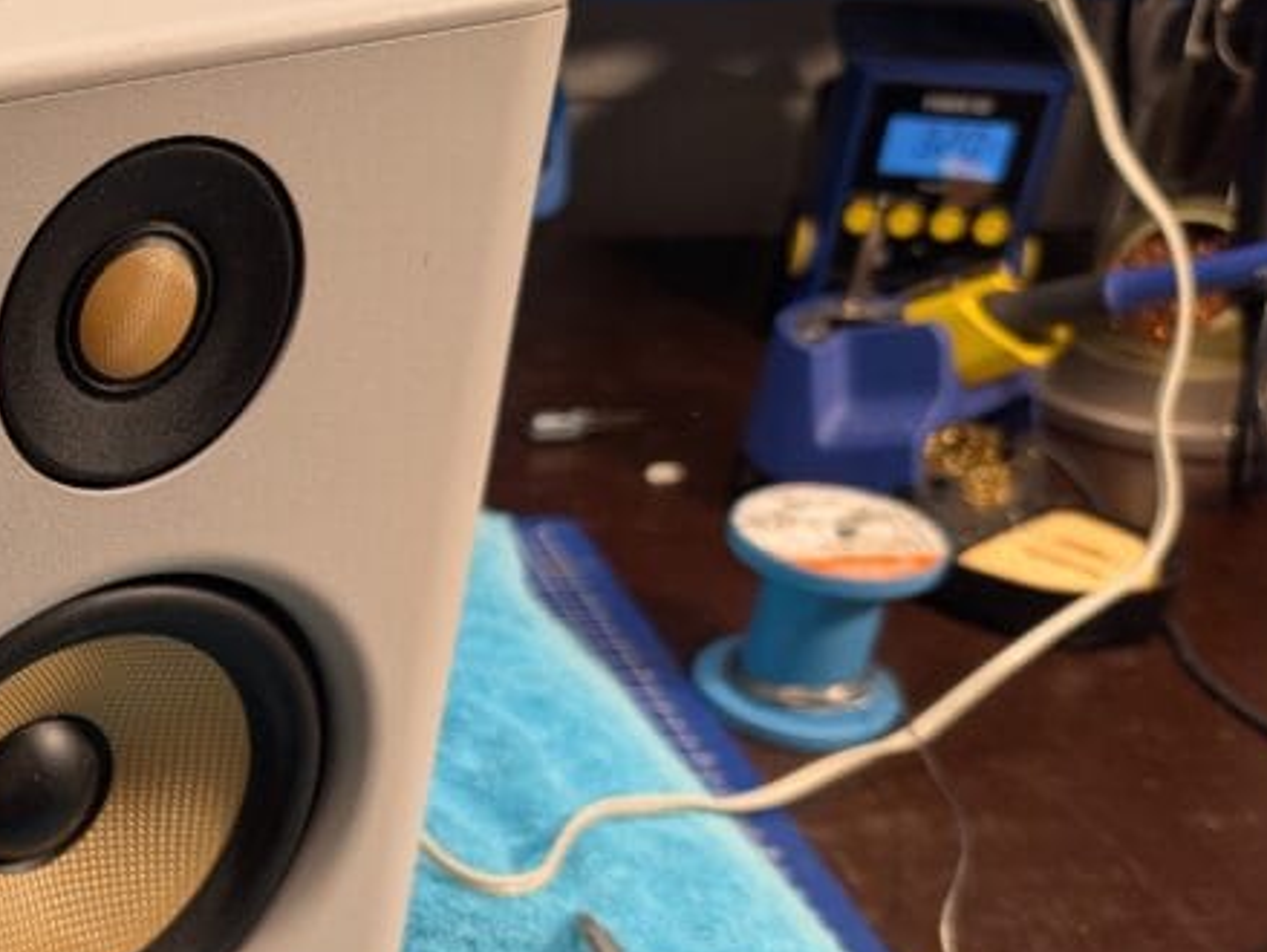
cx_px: -173
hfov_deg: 30.2
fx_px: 2051
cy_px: 717
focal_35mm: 56
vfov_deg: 25.8
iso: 44
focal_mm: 6.9
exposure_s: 1/33.3
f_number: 1.68
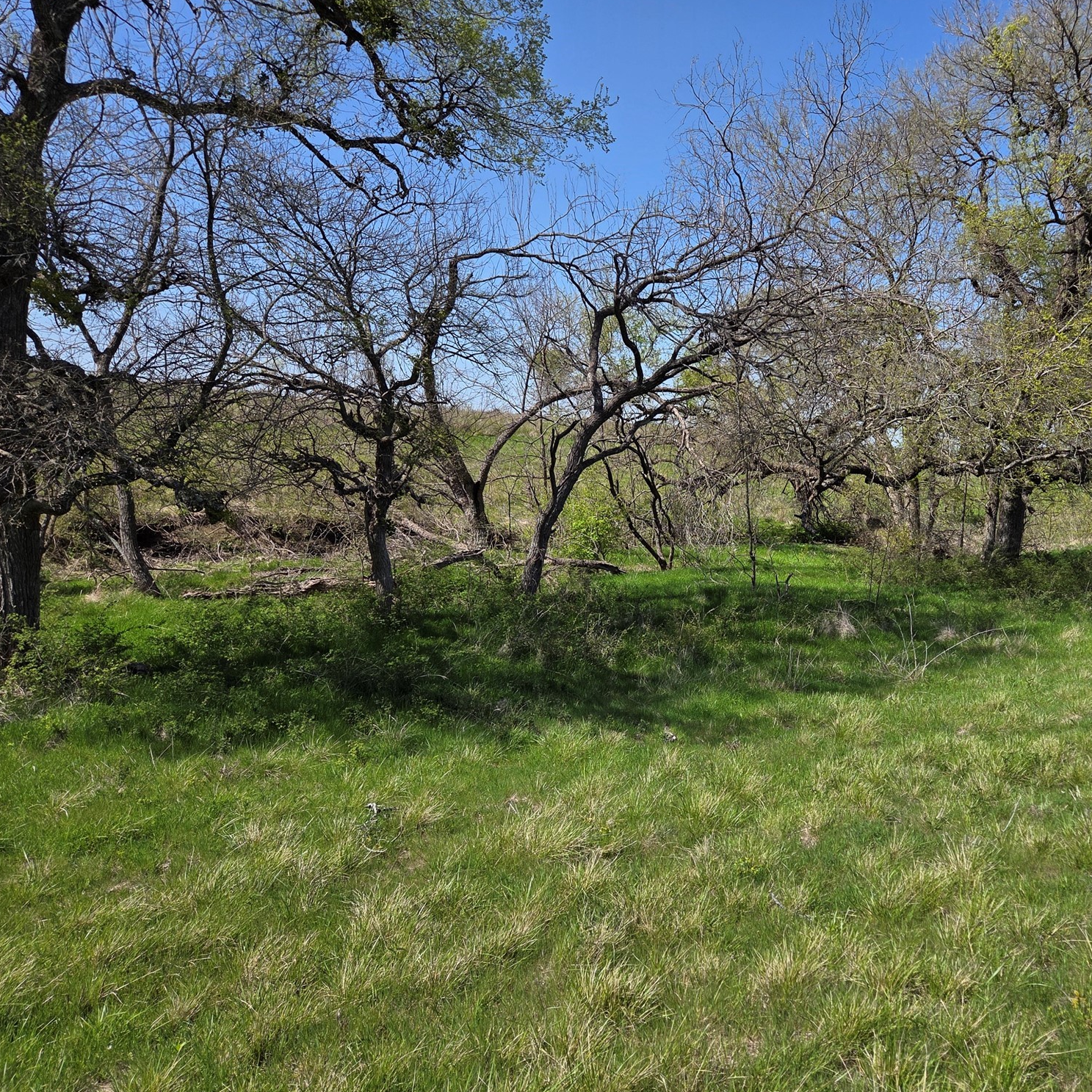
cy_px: 547
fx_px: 999
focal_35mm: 28
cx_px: 737
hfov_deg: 56.0
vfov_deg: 57.3
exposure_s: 1/5129
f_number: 1.8
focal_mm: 5.4
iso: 80
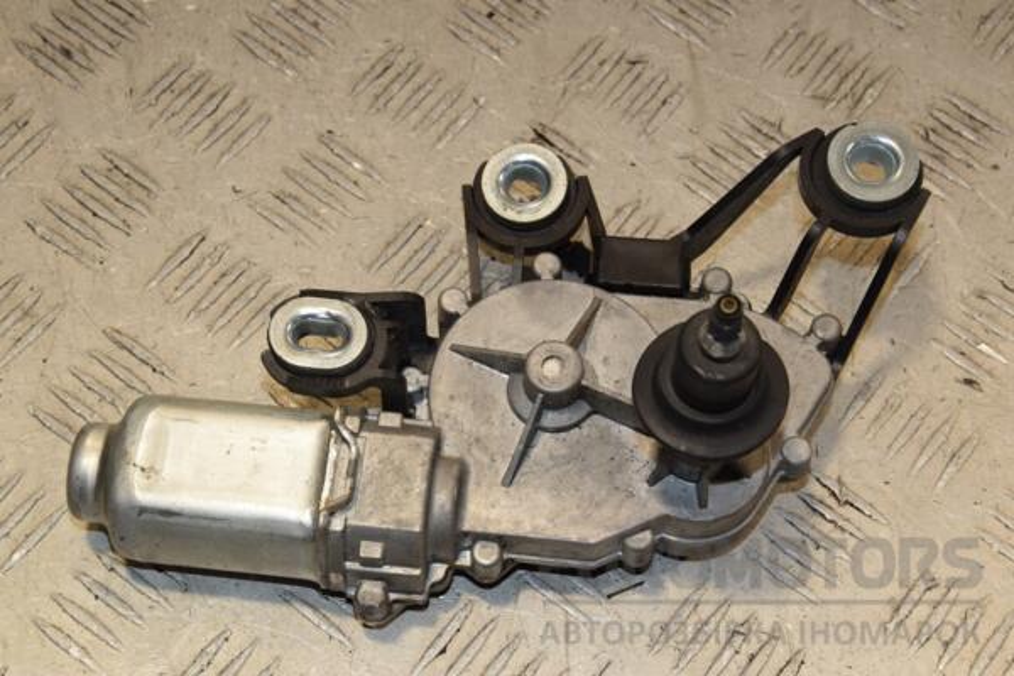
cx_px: 507
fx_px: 2197
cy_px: 338
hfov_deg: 26.0
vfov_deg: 17.5
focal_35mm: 78
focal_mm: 52
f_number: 10
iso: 800
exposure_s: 1/200
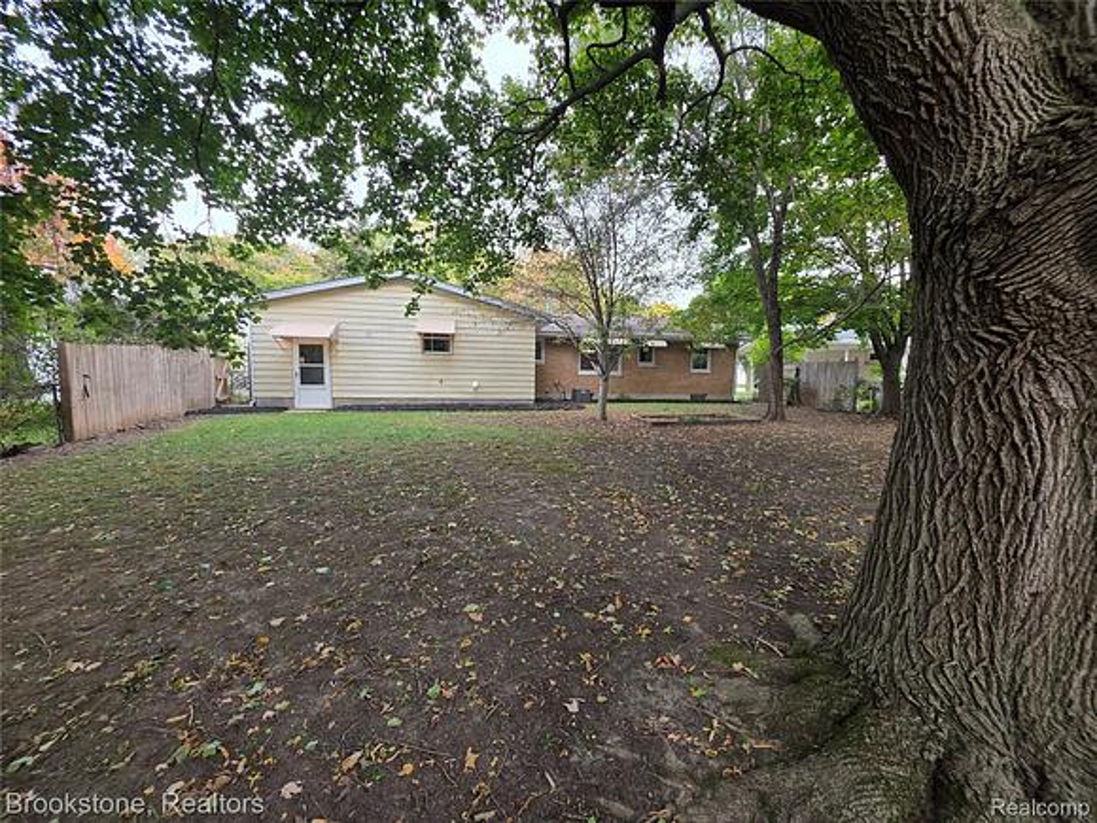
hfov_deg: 106.2
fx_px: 412
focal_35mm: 13
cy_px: 412
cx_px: 548
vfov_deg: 89.9
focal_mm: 2.2
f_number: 1.9
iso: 20
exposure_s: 1/120
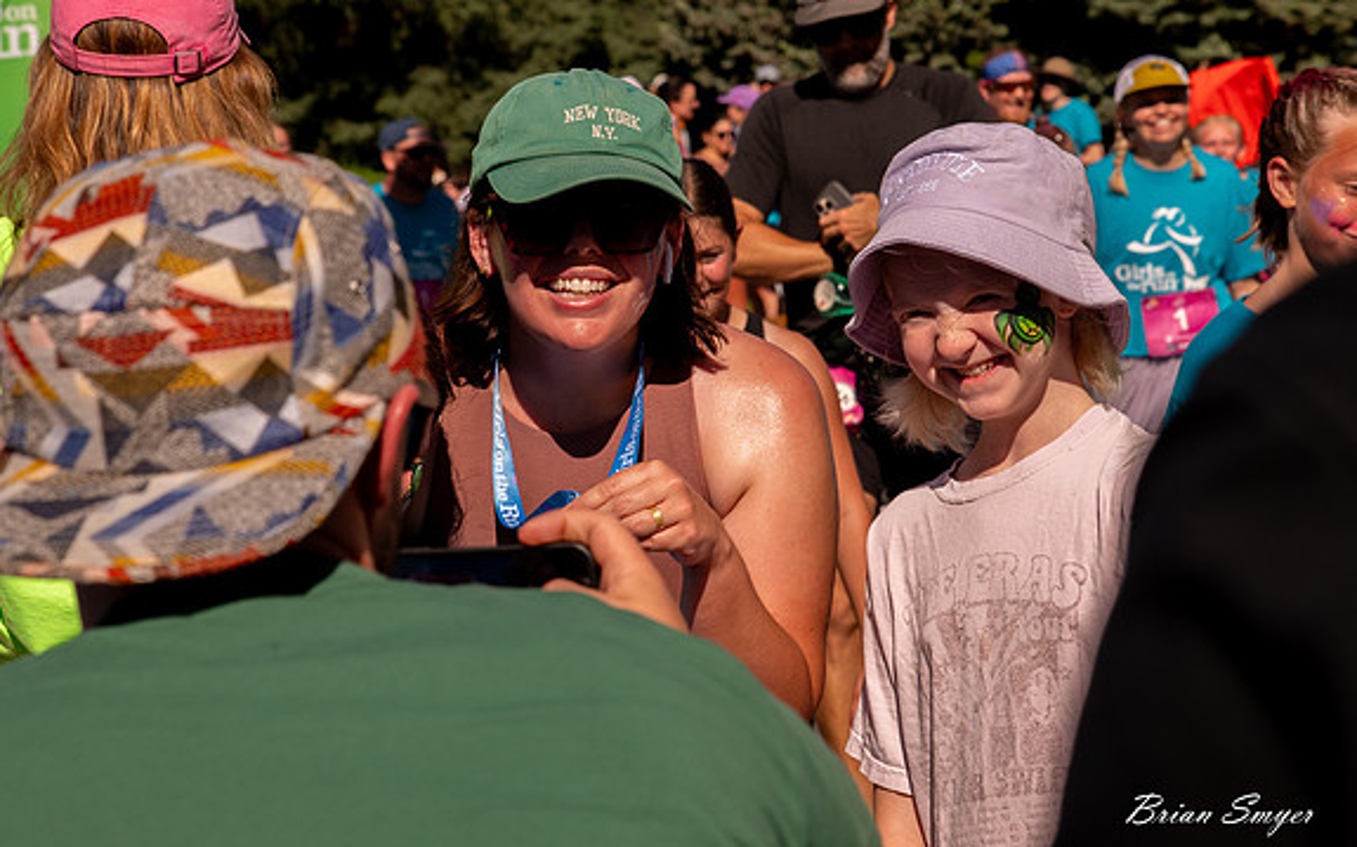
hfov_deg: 15.6
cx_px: 726
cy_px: 289
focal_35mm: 134
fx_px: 4954
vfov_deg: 9.8
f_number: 11
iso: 800
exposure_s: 1/1600
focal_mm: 98
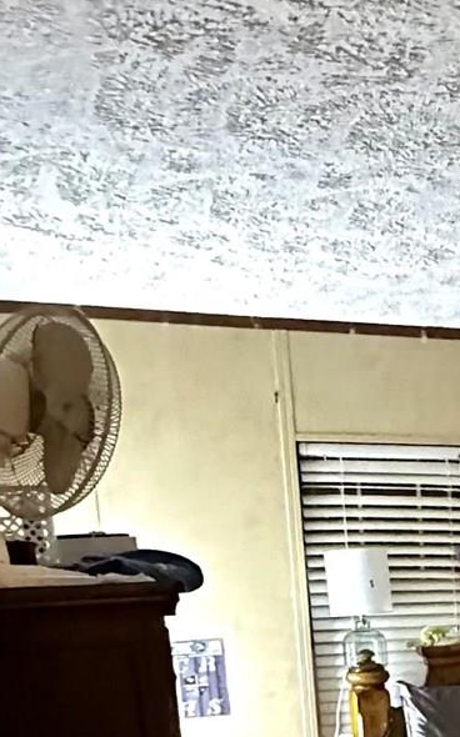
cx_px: 569
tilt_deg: -10.6
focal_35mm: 58
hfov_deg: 20.7
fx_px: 1165
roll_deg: +2.2
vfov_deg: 30.7
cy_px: 841
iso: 1250
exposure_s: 1/60
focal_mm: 2.22
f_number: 2.2
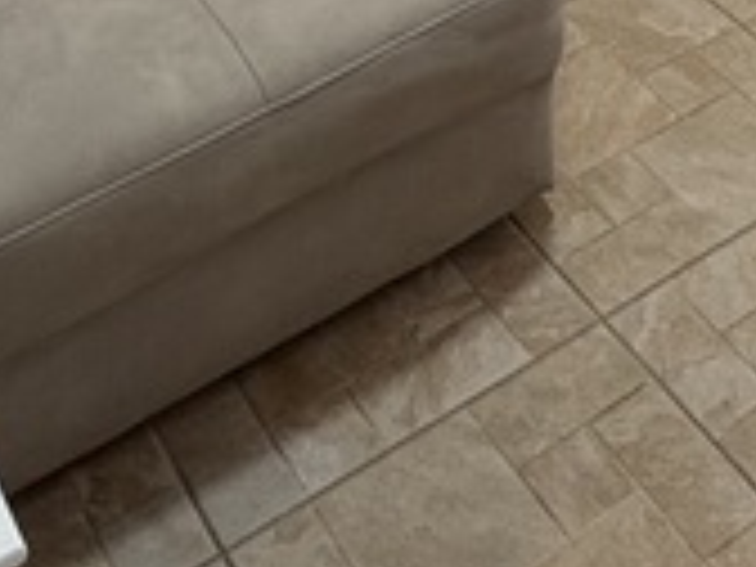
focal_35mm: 75
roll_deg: +0.4
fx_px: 1638
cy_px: -443
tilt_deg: -22.7
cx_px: 554
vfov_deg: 16.5
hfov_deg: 25.7
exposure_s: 1/93
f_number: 2.2
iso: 200
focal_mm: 2.22
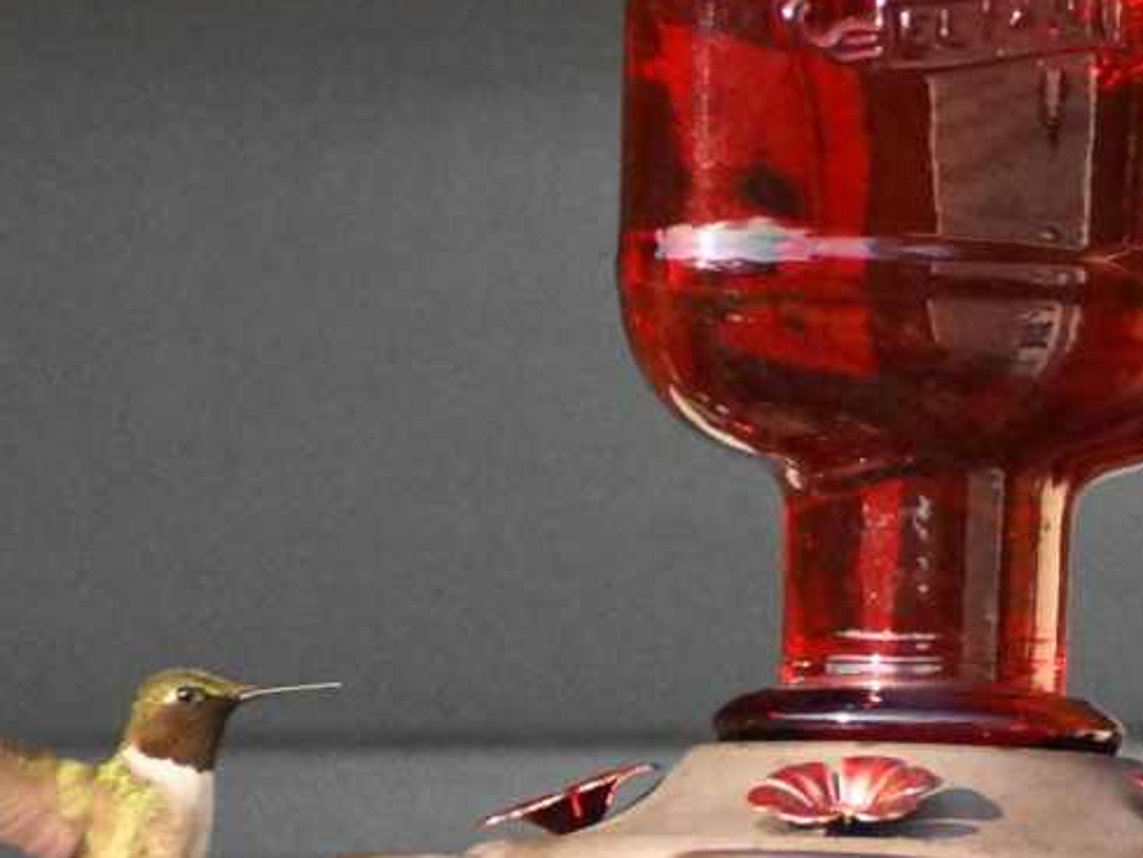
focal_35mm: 737
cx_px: 775
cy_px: 750
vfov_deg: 2.0
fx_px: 24341
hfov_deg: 2.7
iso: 1600
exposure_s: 1/400
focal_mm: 250
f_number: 6.3
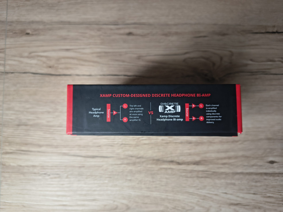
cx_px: 142
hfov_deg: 71.6
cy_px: 106
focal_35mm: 24
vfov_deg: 56.8
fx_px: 196
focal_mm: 5.56
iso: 646
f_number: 1.8
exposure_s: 1/100
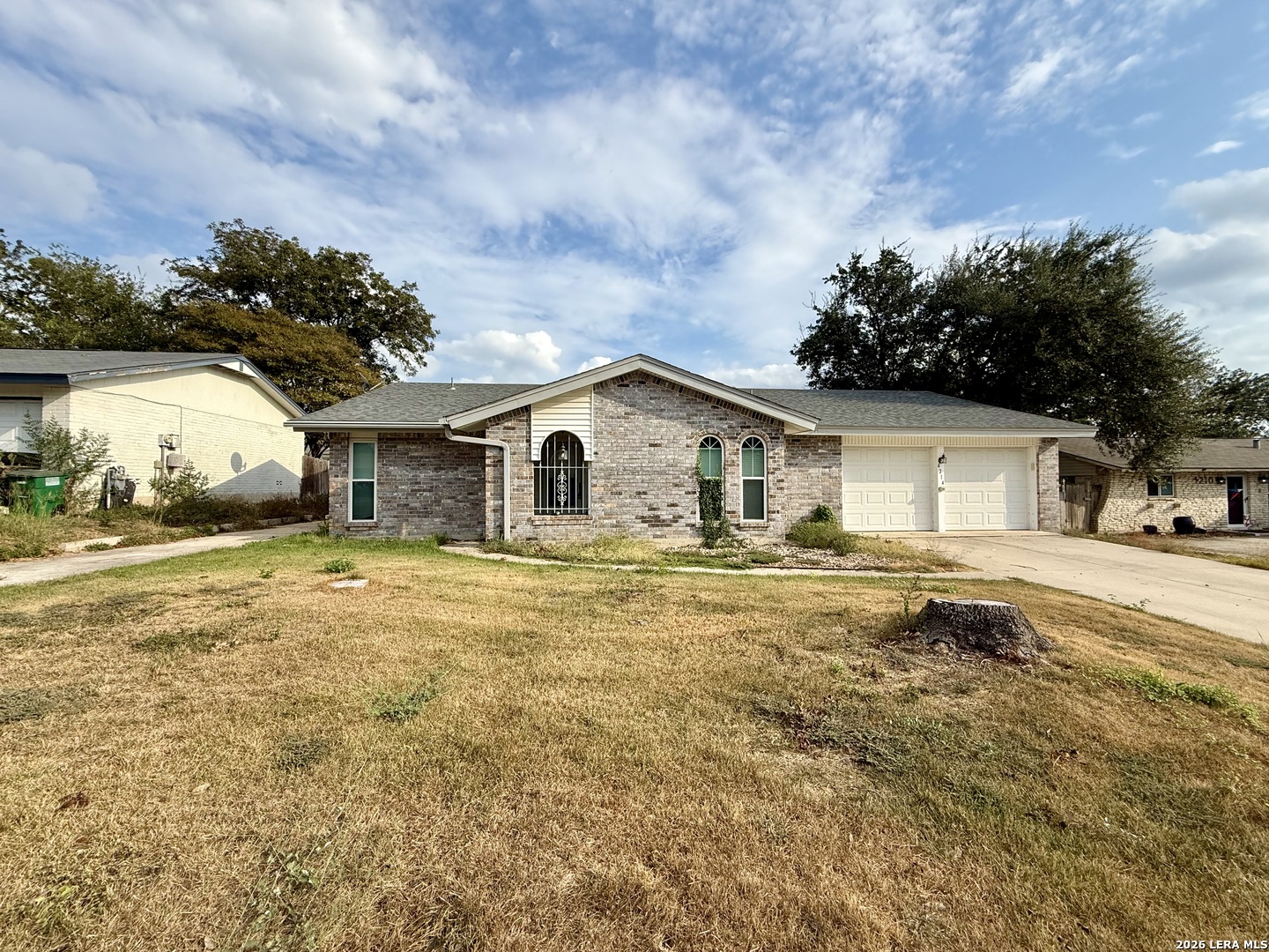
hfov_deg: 102.1
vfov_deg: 85.7
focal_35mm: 14
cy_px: 476
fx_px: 513
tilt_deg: +2.1
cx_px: 634
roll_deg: +0.0
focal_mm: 2.22
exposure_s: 1/2717
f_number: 2.2
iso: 50
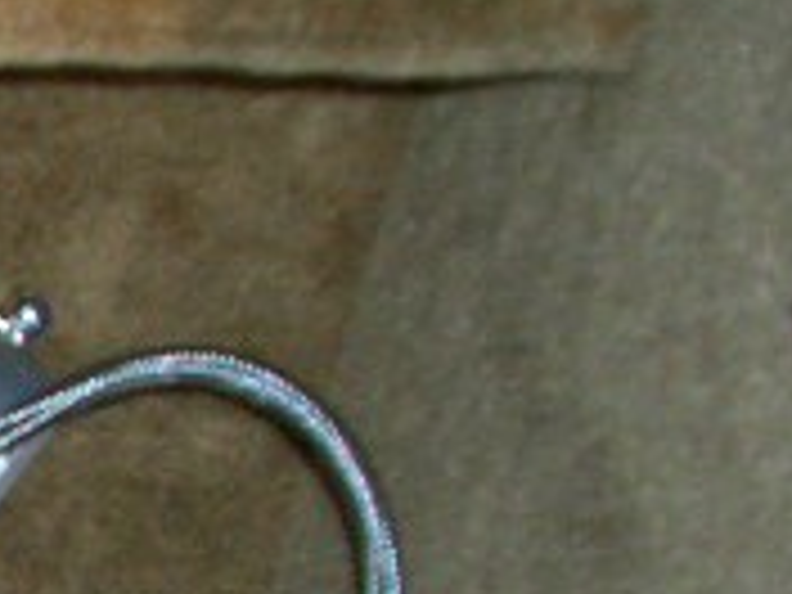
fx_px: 2906
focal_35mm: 127
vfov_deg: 11.4
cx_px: -630
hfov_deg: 13.8
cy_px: 765
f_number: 2.6
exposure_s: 1/60
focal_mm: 5.8
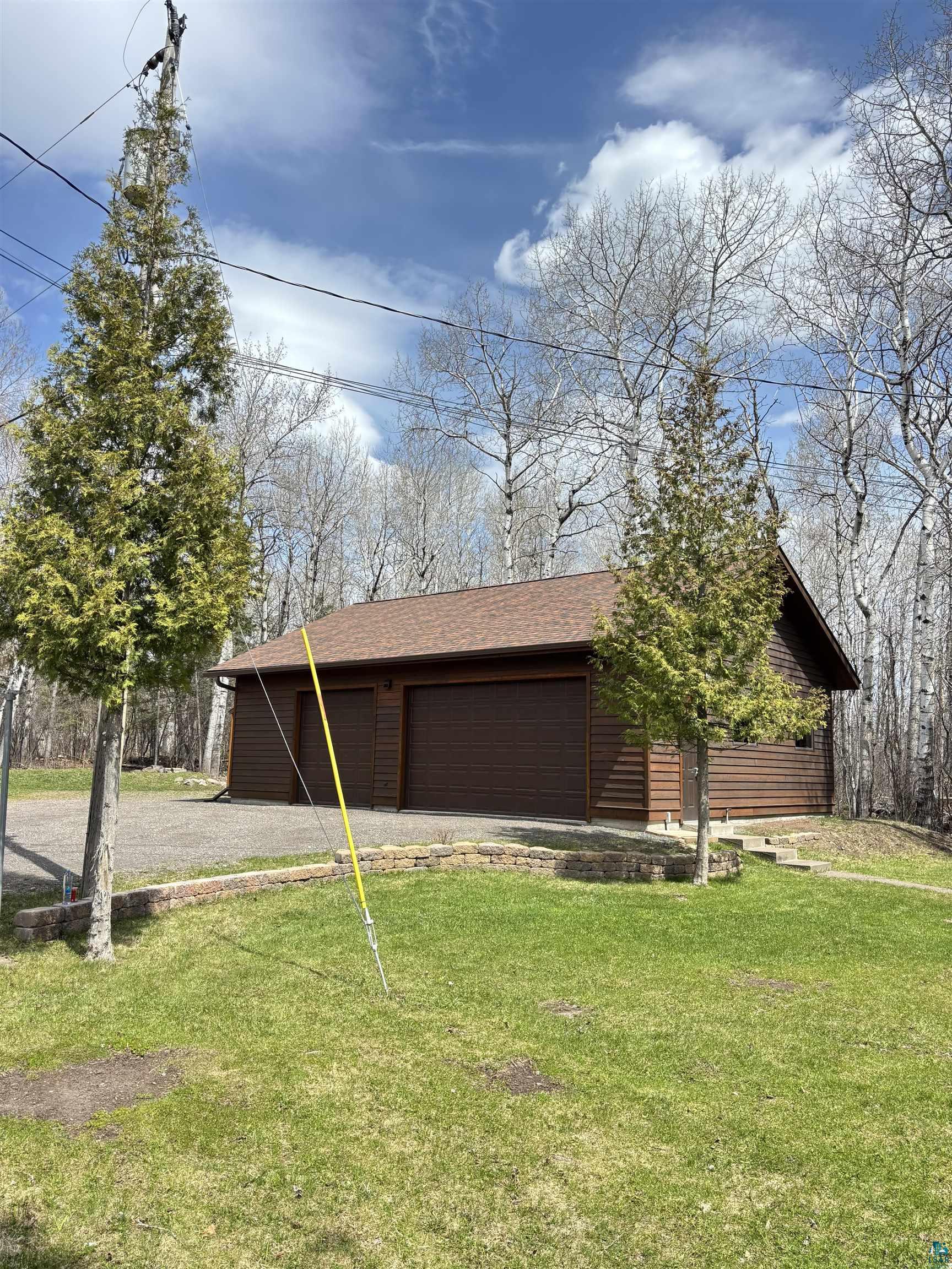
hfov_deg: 53.1
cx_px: 476
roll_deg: -1.1
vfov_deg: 67.3
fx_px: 953
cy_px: 634
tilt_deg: +7.1
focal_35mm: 26
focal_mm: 5.96
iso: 50
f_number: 1.6
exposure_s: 1/1344
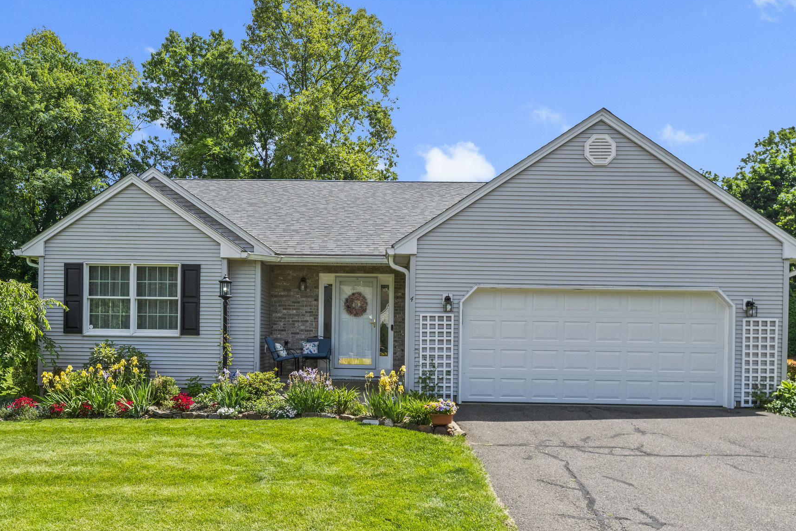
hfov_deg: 67.2
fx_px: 597
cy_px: 337
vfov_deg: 47.4
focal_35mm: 27
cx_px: 357
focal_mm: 15
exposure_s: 1/800
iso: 400
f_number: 7.1
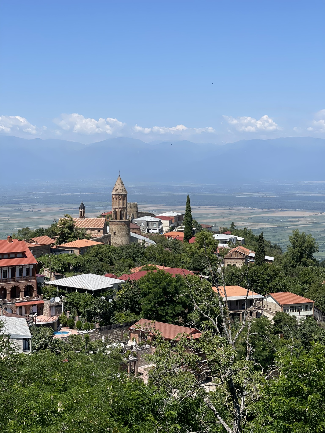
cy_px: 216
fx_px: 801
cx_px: 162
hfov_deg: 22.9
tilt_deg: -3.4
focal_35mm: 64
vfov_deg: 30.3
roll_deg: +0.2
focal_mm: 7.5
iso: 32
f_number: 2.2
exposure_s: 1/1575
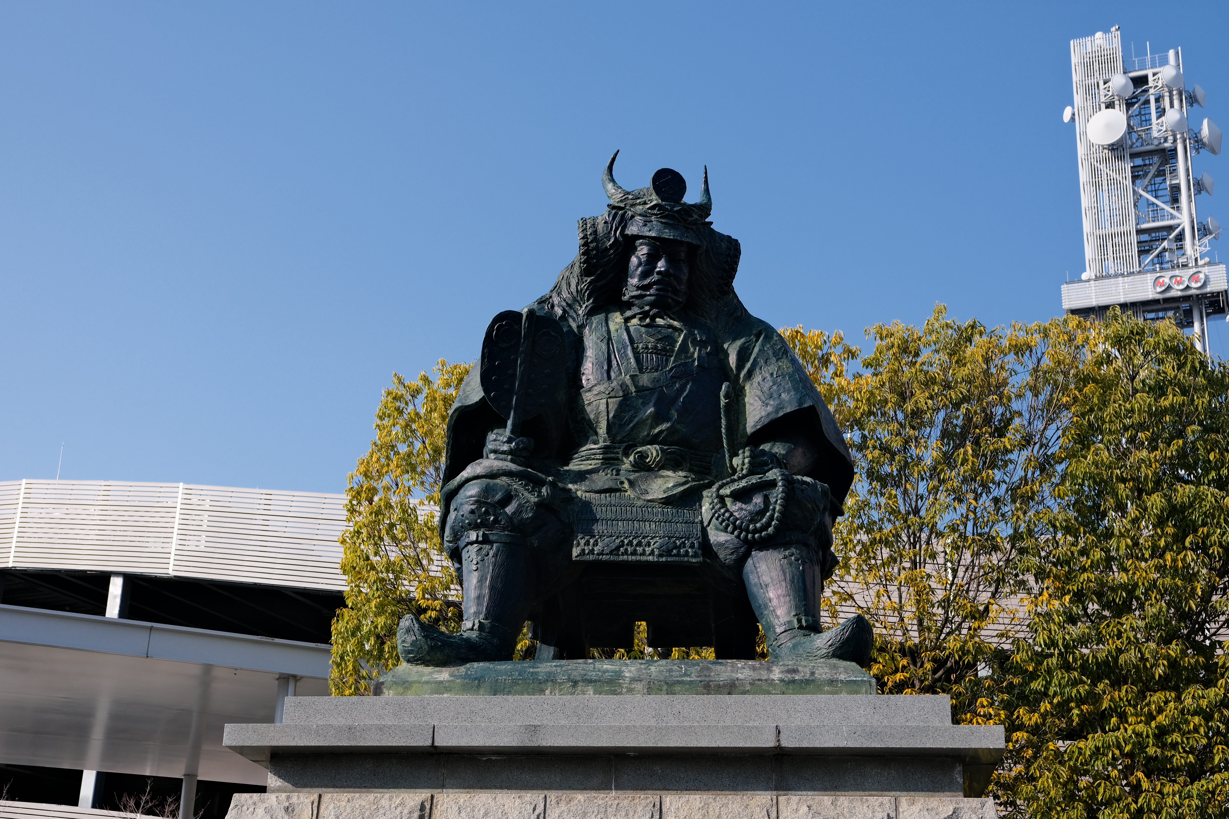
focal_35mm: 50
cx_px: 614
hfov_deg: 39.6
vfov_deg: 27.0
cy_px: 410
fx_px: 1707
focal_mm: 33
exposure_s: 1/800
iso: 320
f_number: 5
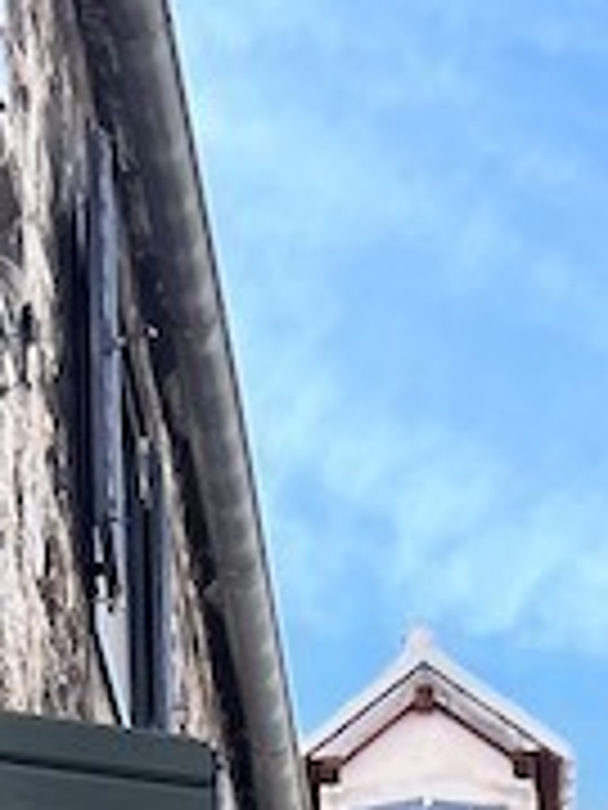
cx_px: 396
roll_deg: +1.8
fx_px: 3466
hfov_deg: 10.0
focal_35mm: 148
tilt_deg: +9.5
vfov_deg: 10.7
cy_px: 2124
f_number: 1.5
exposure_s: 1/581
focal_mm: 5.7
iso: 50
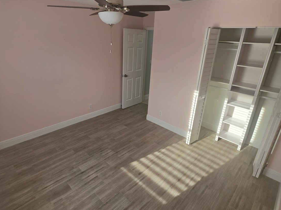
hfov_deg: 84.6
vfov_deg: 68.6
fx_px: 154
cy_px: 97
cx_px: 133
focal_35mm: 19
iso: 16
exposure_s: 1/120
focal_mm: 2.2
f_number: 1.9
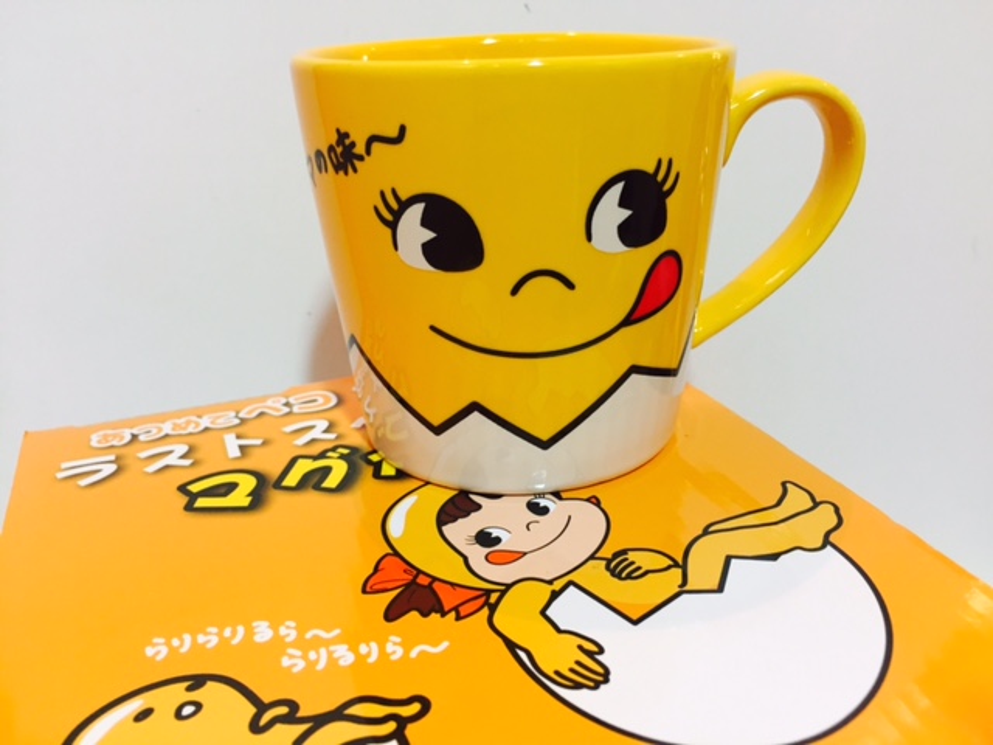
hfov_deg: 61.7
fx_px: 832
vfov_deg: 48.2
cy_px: 372
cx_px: 496
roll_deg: +0.6
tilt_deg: -20.2
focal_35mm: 29
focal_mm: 4.15
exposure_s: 1/33
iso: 100
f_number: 2.2
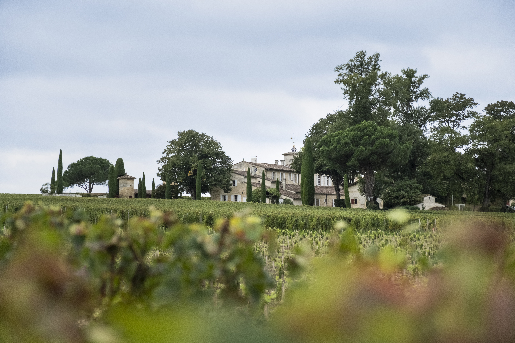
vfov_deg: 17.7
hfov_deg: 26.3
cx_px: 258
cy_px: 172
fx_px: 1101
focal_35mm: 77
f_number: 2.8
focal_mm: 51.6
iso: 800
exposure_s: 1/4000
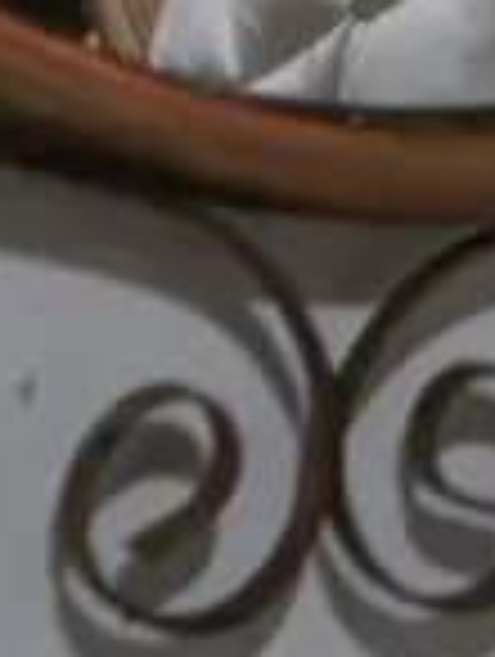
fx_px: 4258
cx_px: 551
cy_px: -1197
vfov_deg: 7.8
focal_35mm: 224
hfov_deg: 6.6
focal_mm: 16
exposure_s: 1/125
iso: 200
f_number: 3.6
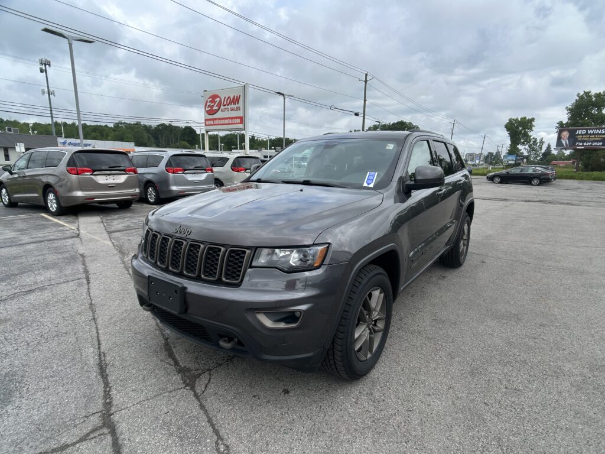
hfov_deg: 67.3
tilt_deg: -11.6
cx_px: 302
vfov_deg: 53.1
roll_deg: -0.4
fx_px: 454
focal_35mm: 26
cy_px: 227
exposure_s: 1/2299
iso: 50
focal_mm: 5.7
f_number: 1.5
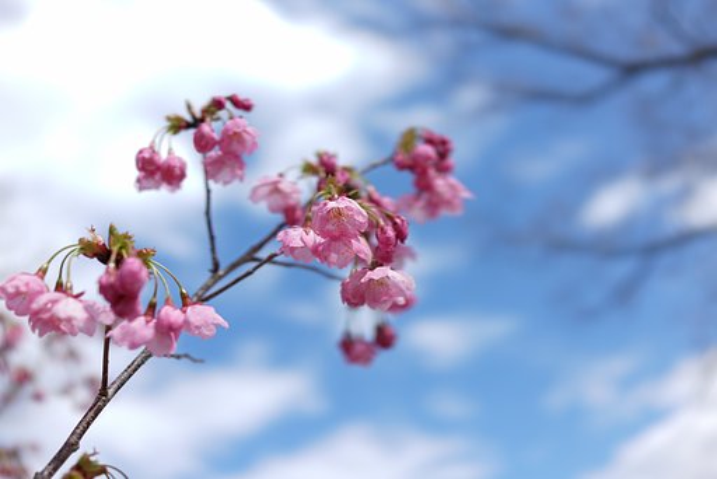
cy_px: 240
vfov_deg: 37.9
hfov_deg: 54.4
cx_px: 358
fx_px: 697
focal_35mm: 35
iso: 64
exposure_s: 1/2000
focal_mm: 35
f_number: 2
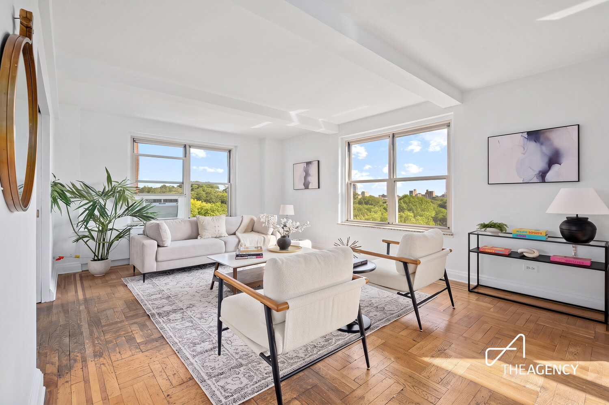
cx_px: 304
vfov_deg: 81.1
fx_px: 237
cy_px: 202
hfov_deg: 104.3
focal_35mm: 14
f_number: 11
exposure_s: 1/13
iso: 400
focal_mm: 14
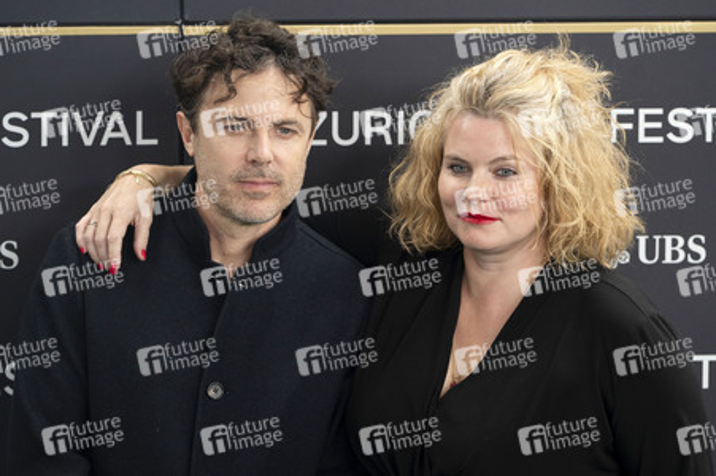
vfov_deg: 6.9
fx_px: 3973
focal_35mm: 200
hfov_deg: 10.3
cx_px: 358
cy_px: 223
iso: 400
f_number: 4.5
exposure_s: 1/200
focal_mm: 188
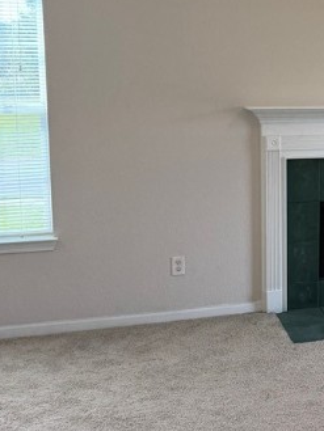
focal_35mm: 56
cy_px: 160
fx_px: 698
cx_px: 366
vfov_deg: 34.2
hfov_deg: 24.2
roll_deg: -1.3
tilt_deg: -7.1
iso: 64
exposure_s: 1/138
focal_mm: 6.76
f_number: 1.78
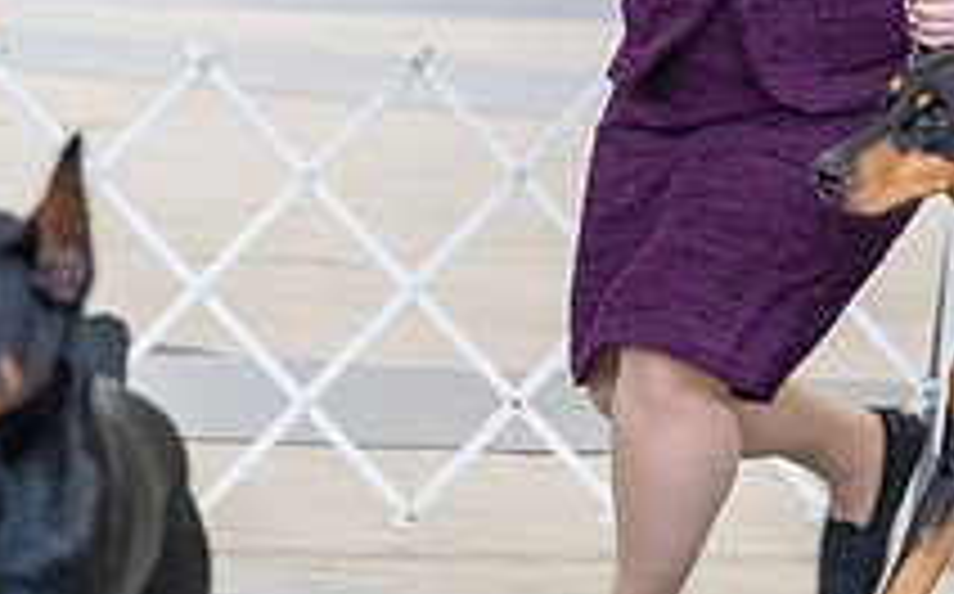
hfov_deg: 5.0
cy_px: 25
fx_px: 10882
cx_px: 1112
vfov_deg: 3.1
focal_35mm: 419
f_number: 4
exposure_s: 1/320
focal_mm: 150
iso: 6400
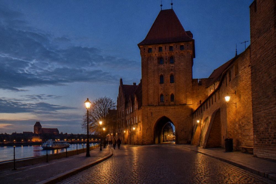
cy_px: 92
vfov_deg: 28.6
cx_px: 138
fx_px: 360
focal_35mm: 47
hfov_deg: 41.9
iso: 6400
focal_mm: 47
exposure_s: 1/400
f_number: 2.5
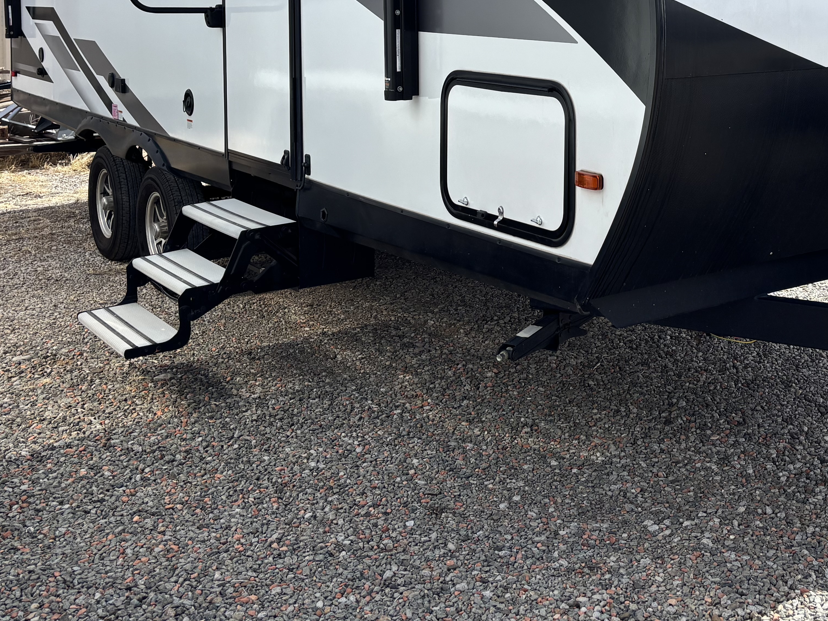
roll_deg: -0.6
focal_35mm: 49
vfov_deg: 28.4
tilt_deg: -2.3
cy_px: 51
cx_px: 634
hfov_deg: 37.8
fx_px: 1172
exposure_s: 1/3021
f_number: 1.6
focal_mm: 5.96
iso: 50
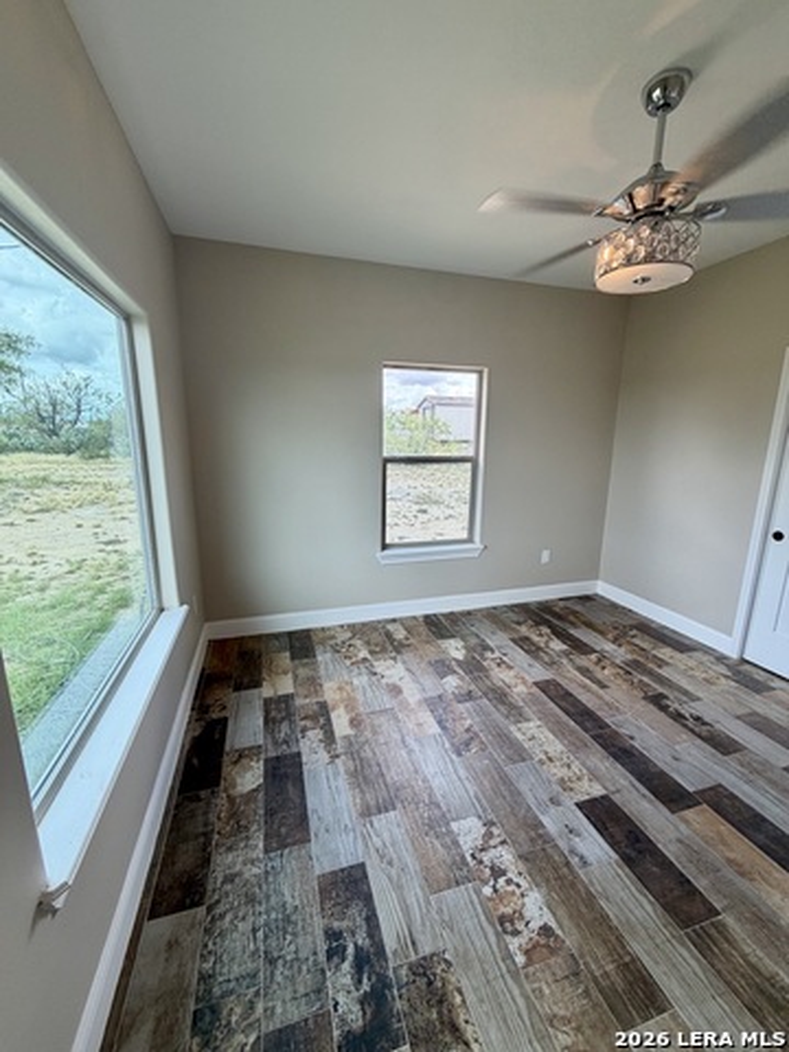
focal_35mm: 14
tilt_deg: -12.0
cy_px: 526
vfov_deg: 102.1
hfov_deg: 85.7
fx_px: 425
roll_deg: -0.5
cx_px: 394
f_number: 2.2
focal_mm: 2.22
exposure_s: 1/120
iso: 64
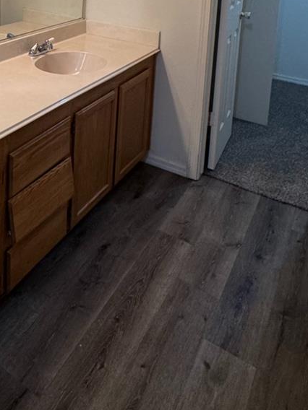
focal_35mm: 37
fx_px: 439
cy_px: -18
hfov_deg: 36.5
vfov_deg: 42.0
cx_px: 36
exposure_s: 1/60
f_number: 2.2
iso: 250
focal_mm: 2.22
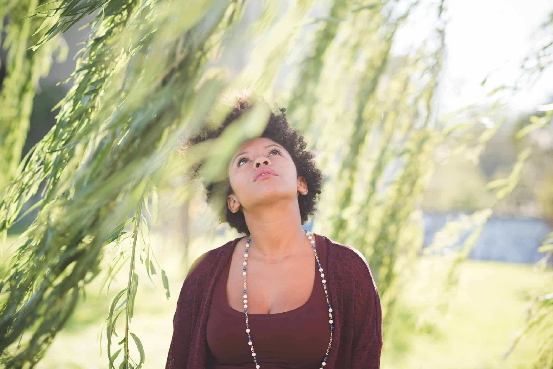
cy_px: 184
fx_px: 1306
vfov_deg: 16.1
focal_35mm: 85
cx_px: 276
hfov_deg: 23.9
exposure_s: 1/640
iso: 200
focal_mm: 85
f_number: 2.8
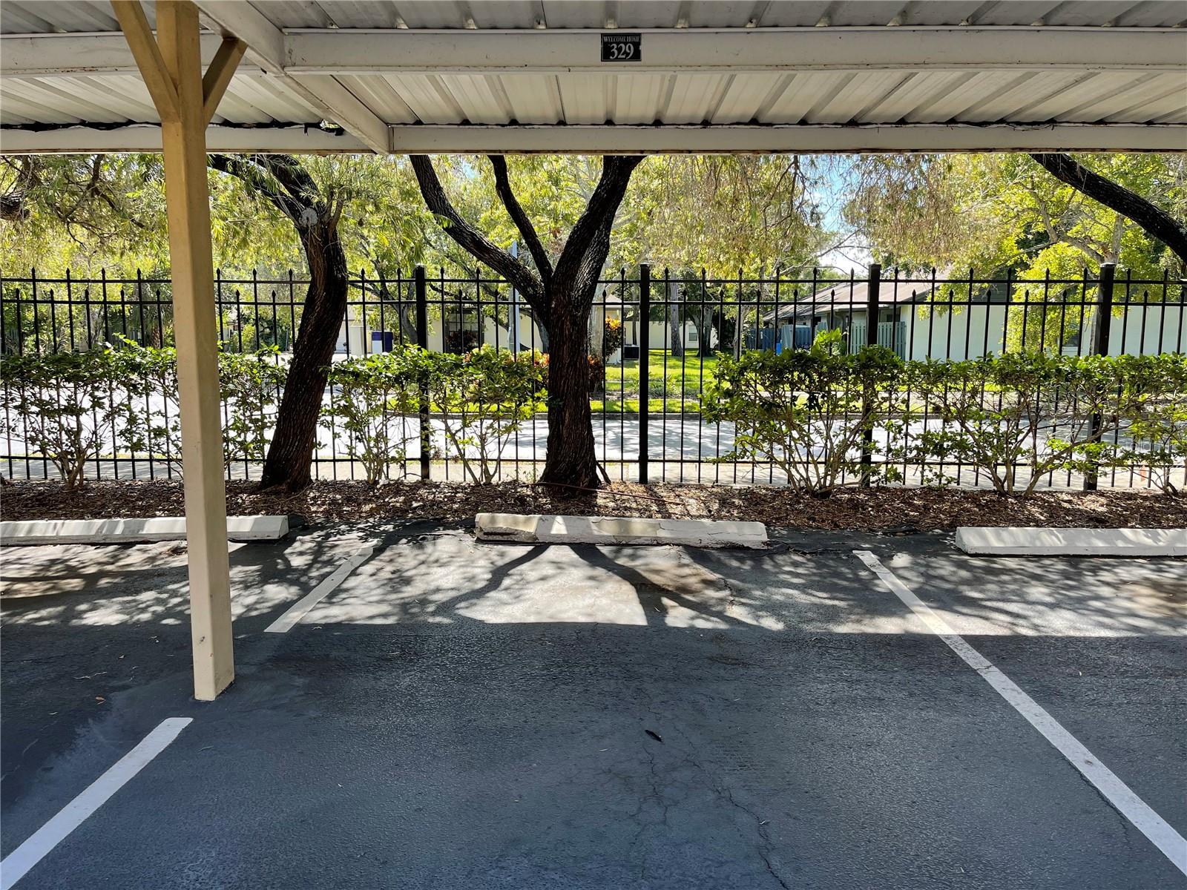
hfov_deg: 67.3
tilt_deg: -7.3
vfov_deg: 53.1
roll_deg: +0.1
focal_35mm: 26
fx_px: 892
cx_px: 594
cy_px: 445
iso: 32
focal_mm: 5.1
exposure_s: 1/615
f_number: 1.6
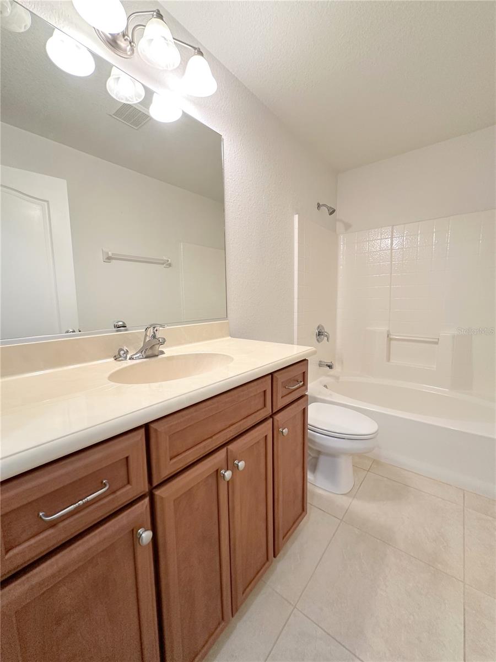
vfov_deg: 102.1
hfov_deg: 85.7
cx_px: 248
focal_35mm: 14
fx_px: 267
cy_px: 331
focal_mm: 2.22
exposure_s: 1/120
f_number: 2.2
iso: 250
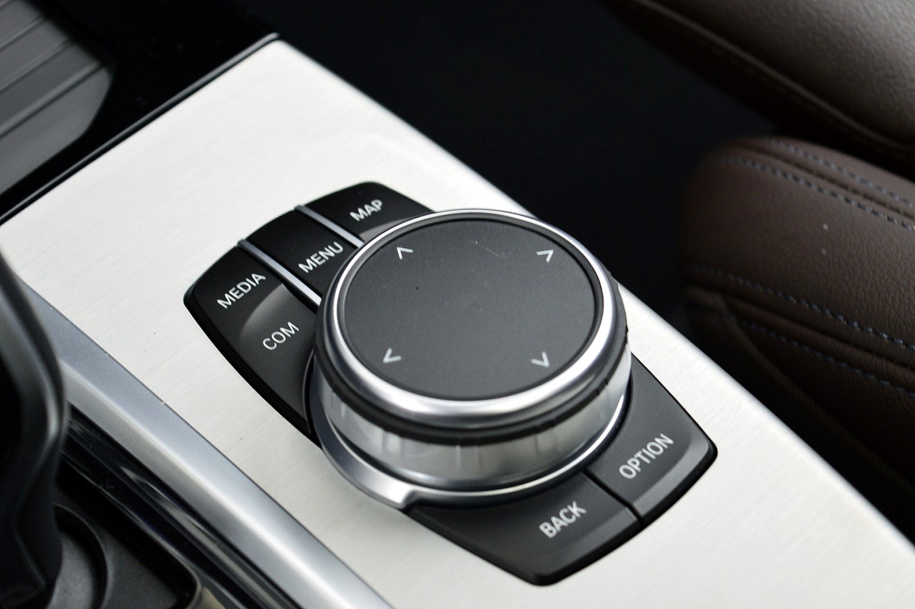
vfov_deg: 16.5
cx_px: 458
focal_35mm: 82
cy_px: 304
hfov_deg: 24.6
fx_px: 2095
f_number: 5.6
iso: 800
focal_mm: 55
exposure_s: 1/50
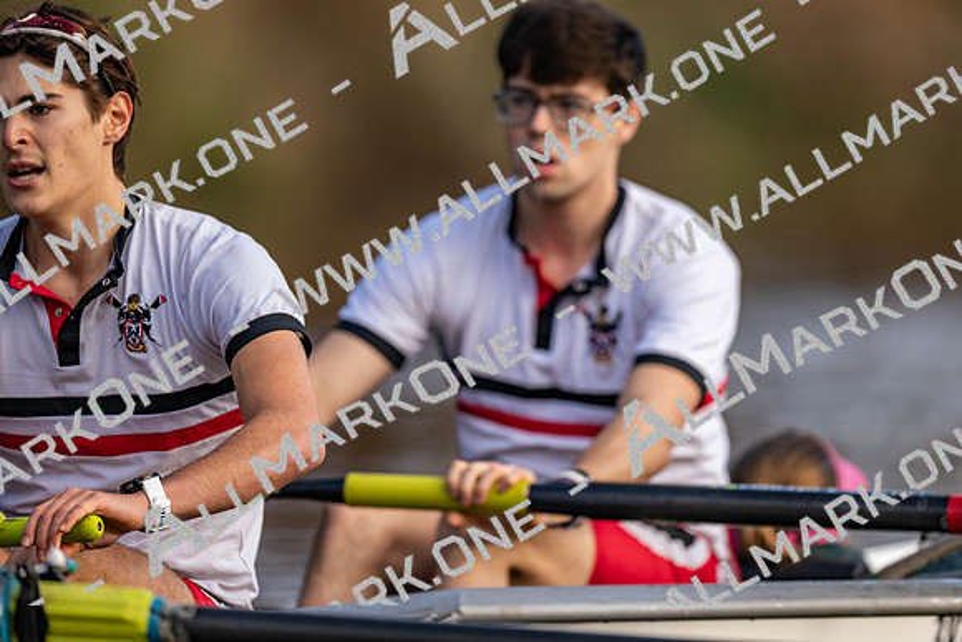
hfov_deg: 3.4
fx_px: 16036
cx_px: 481
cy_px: 321
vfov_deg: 2.3
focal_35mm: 600
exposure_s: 1/2500
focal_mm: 600
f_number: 4
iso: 720
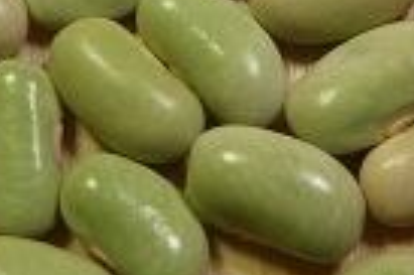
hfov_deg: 26.3
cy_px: 24
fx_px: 873
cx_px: 320
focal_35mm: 76
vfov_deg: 17.6
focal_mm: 4.1
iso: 80
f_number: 4
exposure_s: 1/320
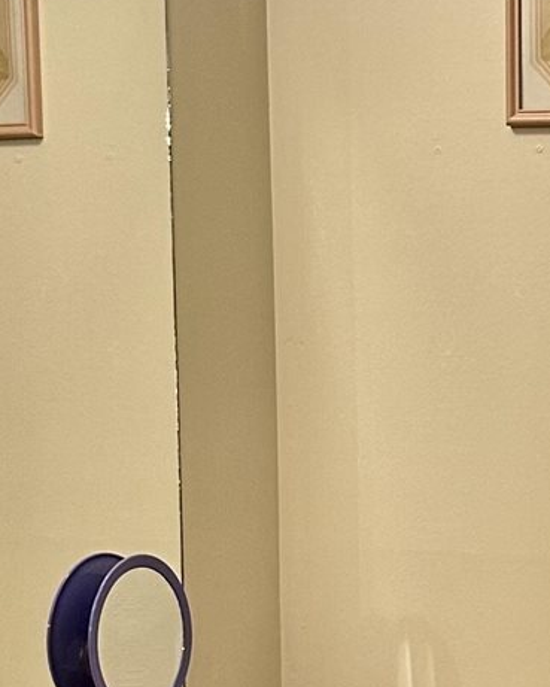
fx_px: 2380
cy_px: 693
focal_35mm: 117
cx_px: 835
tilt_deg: -7.1
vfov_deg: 16.1
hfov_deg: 12.5
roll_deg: -1.4
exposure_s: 1/60
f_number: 1.78
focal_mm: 6.86
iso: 160
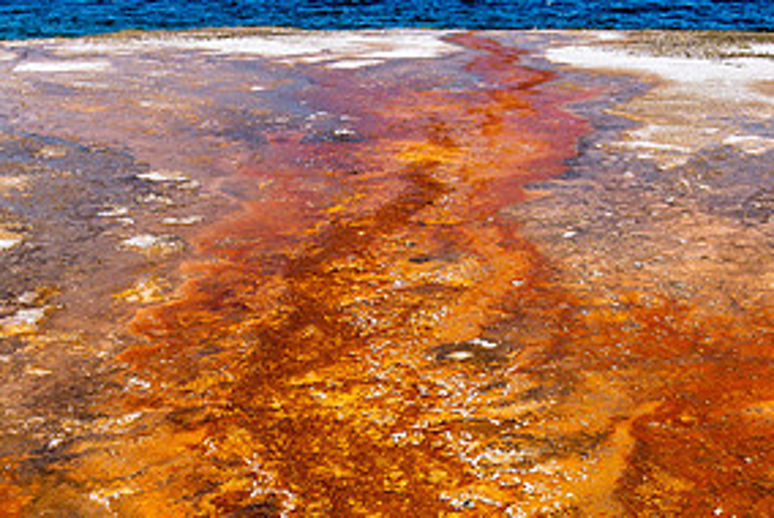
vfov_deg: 24.7
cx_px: 474
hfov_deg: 36.7
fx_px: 1162
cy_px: 412
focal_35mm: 54
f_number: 10
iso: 100
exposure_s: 1/250
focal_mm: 24
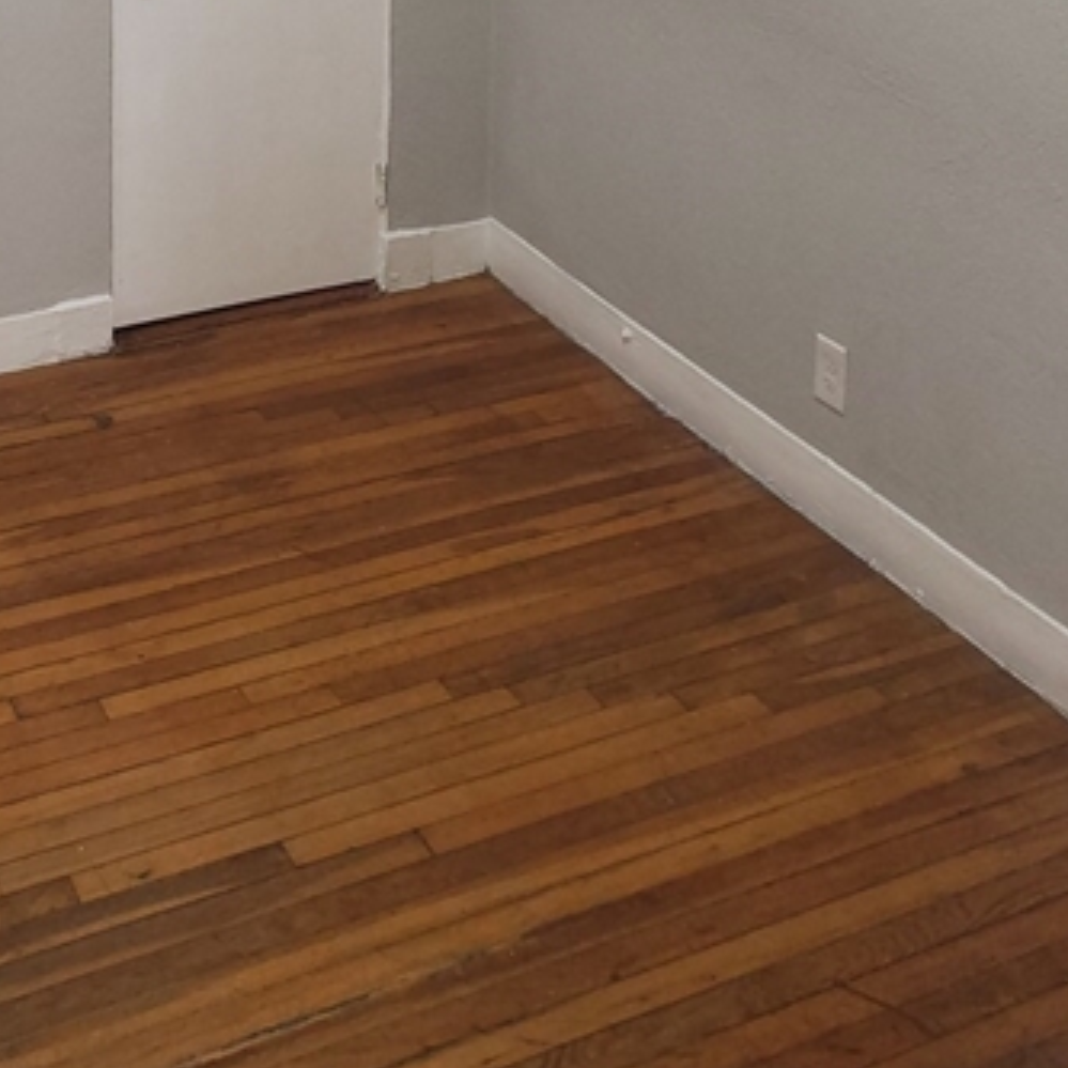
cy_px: -141
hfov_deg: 31.7
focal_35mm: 53
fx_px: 1850
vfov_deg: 28.8
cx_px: 292
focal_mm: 4.3
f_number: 2.4
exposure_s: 1/40
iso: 125
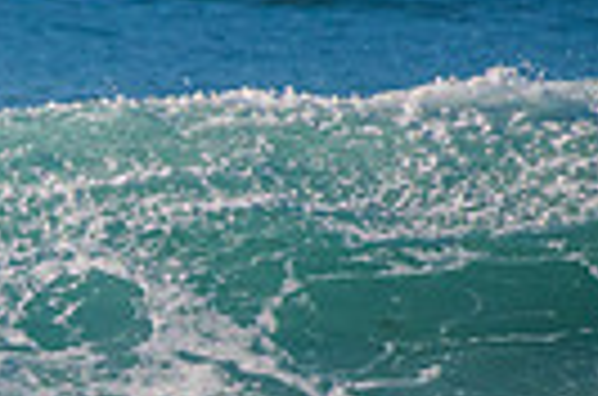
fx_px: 36242
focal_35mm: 2187
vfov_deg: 0.6
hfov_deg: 0.9
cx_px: -486
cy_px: 376
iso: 900
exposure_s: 1/2000
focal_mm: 500
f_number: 5.6
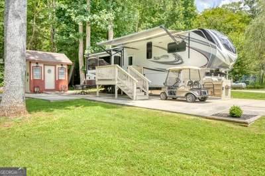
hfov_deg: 69.5
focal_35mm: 26
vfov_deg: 49.6
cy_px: 88
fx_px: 191
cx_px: 132
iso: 100
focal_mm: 17.3
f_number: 8
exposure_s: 1/25
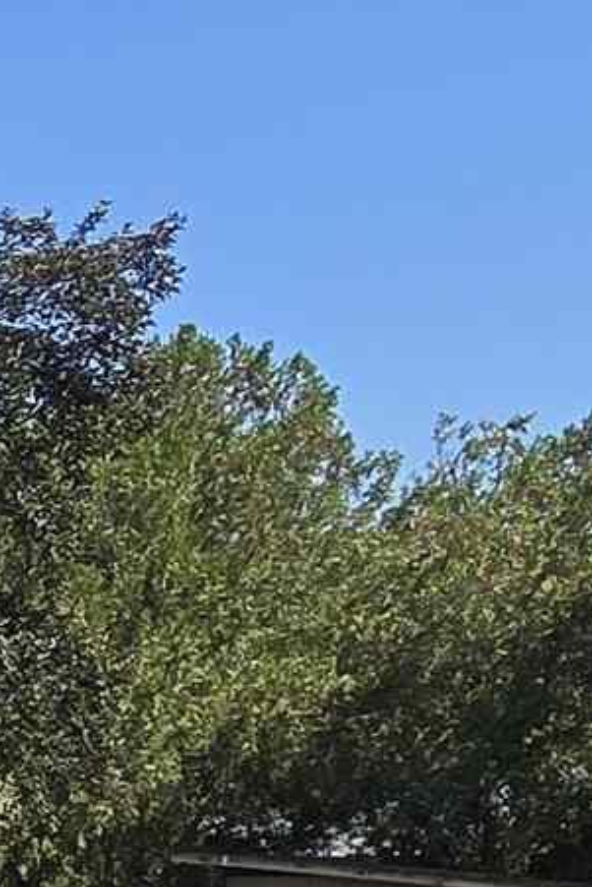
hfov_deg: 11.1
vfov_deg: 20.5
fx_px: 2267
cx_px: -1048
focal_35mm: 92
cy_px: 1097
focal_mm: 2.2
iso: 50
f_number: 2.2
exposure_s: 1/2222
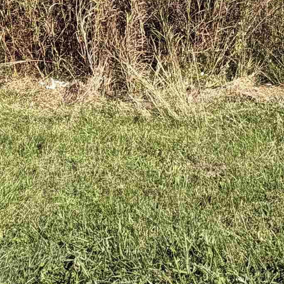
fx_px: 520
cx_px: 287
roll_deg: -0.1
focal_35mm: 56
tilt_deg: +5.9
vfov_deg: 24.4
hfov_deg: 28.6
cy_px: -132
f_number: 2.2
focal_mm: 2.22
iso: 32
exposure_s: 1/770
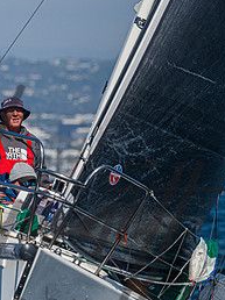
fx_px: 5860
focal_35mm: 675
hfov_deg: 2.2
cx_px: 23
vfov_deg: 2.9
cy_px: 145
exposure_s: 1/8000
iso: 400
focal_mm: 230
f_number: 5
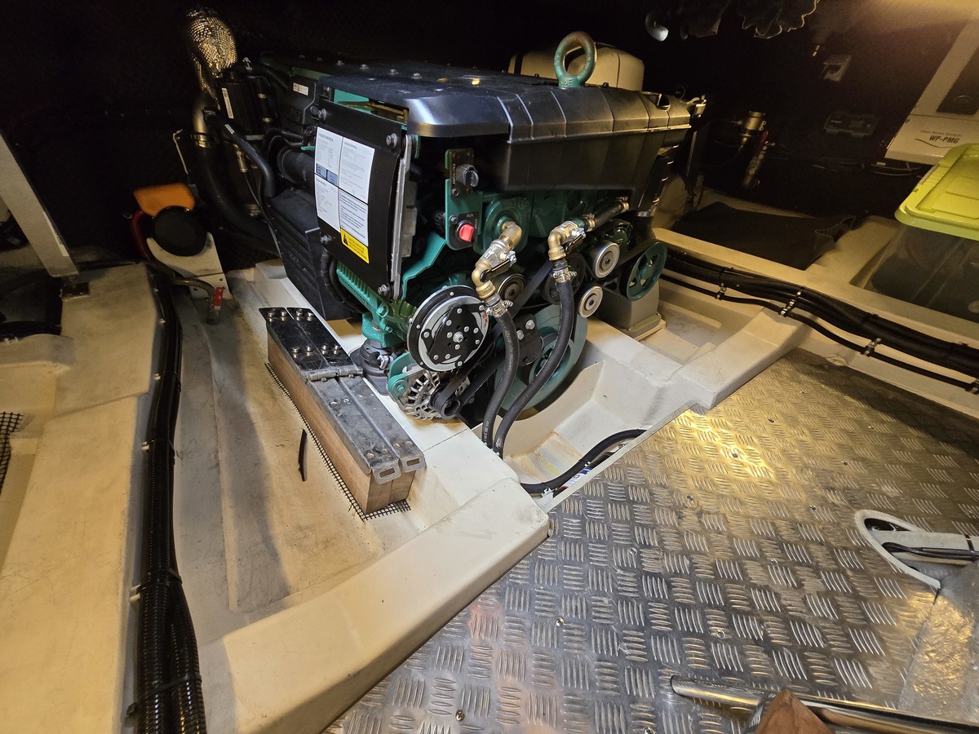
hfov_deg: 106.2
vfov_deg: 89.9
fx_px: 368
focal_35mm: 13
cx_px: 490
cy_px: 367
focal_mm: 2.2
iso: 320
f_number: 2.2
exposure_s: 1/50
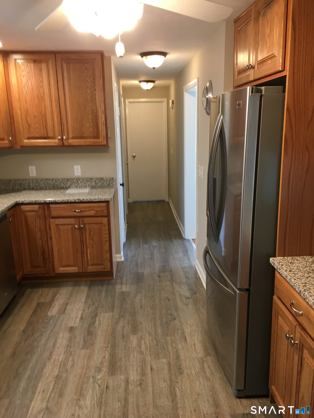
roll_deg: +2.0
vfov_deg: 61.7
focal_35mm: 29
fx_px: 351
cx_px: 157
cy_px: 209
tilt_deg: -11.8
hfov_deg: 48.2
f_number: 2.2
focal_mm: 4.15
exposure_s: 1/30
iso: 100
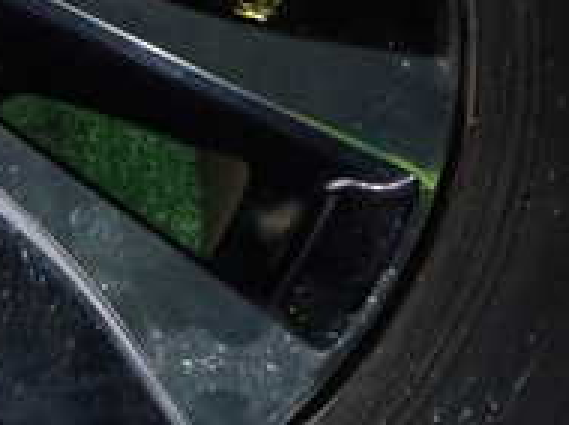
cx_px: -249
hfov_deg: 21.4
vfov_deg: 18.4
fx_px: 1297
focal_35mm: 79
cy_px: 69
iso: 320
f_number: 5.6
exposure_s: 1/30
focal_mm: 4.5
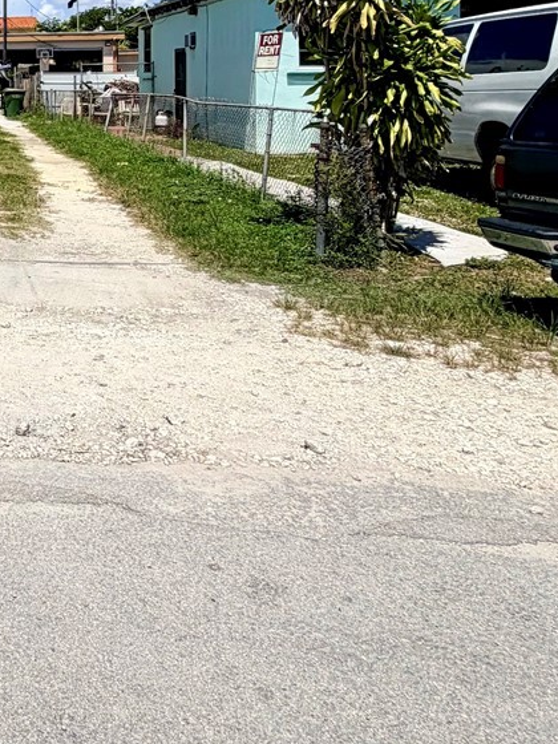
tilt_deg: -0.5
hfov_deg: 27.5
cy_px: 96
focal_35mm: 40
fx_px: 860
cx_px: -230
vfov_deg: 43.4
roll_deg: +0.0
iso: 20
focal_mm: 2.22
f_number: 2.2
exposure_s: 1/1656
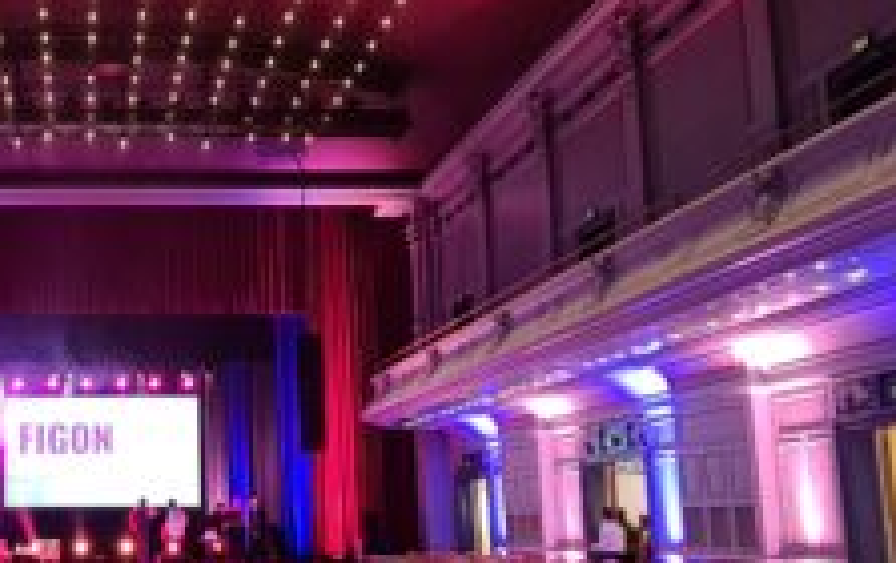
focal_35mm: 37
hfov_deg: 48.0
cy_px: 382
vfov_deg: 34.2
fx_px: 905
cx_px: 113
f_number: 2.2
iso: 500
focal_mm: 2.2
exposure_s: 1/33
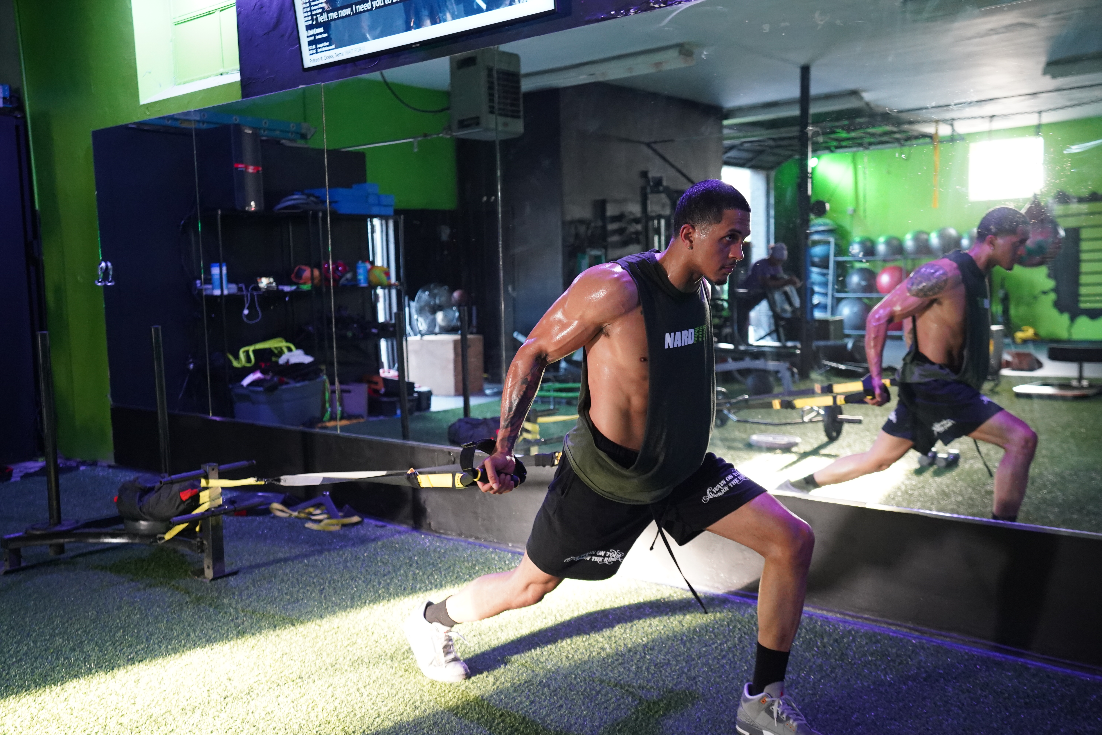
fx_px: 1071
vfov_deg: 37.9
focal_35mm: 35
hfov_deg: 54.4
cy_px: 368
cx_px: 551
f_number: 2.8
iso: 4000
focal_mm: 35
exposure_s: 1/160
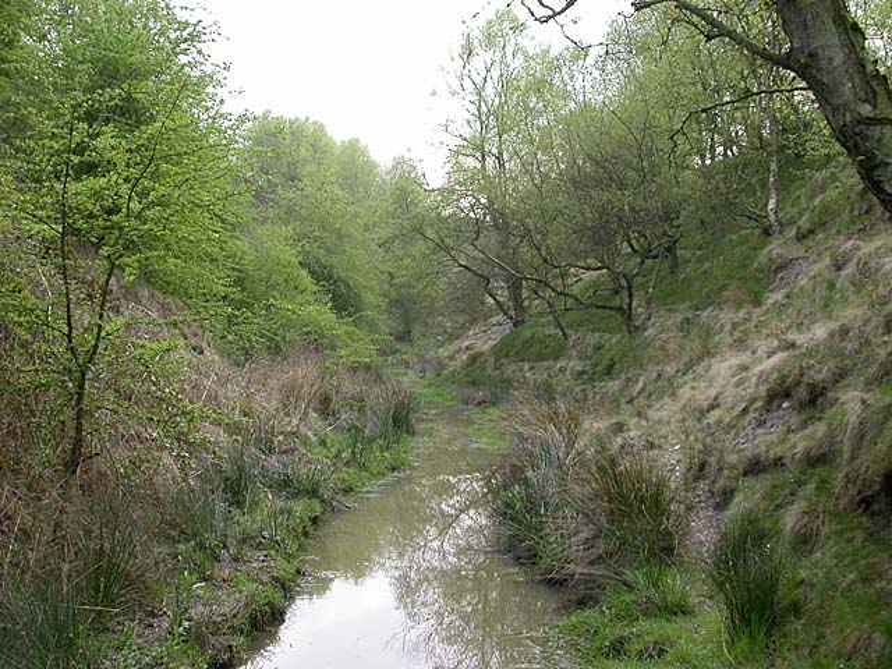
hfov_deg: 49.0
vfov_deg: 37.7
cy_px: 334
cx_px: 446
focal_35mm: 38
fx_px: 979
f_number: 4.2
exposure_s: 1/132
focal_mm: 7.85
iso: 100
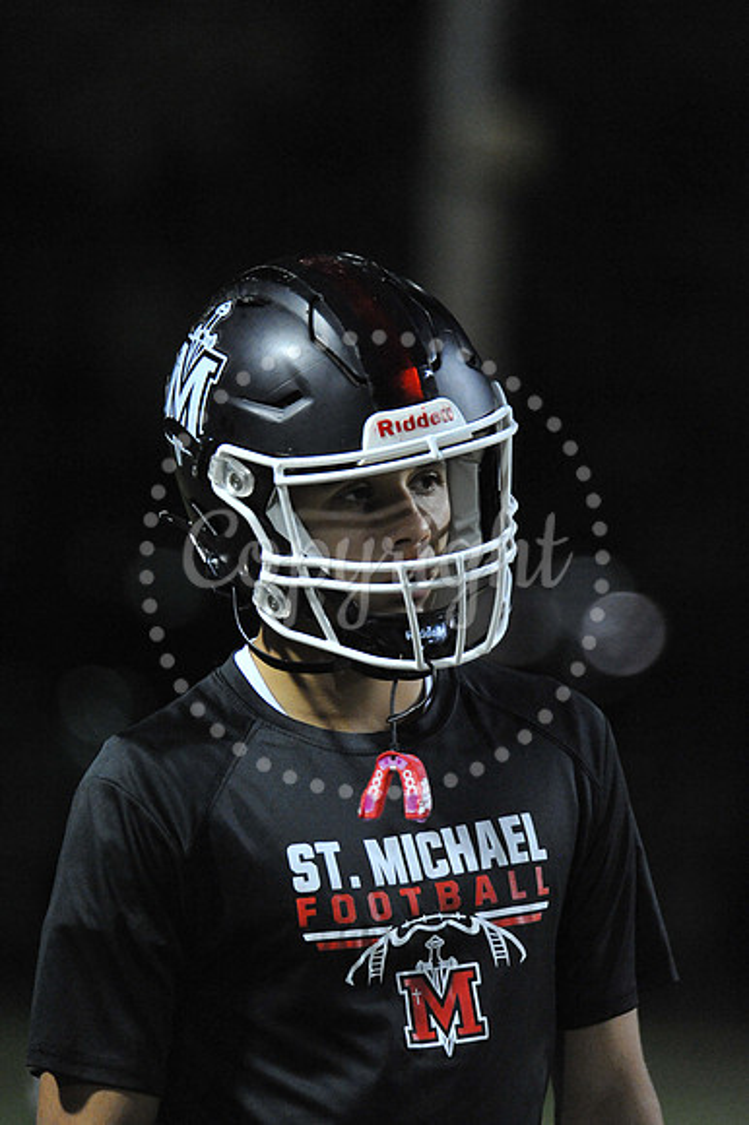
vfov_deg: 4.9
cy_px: 562
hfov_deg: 3.3
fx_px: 13122
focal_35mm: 420
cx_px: 374
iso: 6400
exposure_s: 1/125
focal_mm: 420
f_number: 6.3
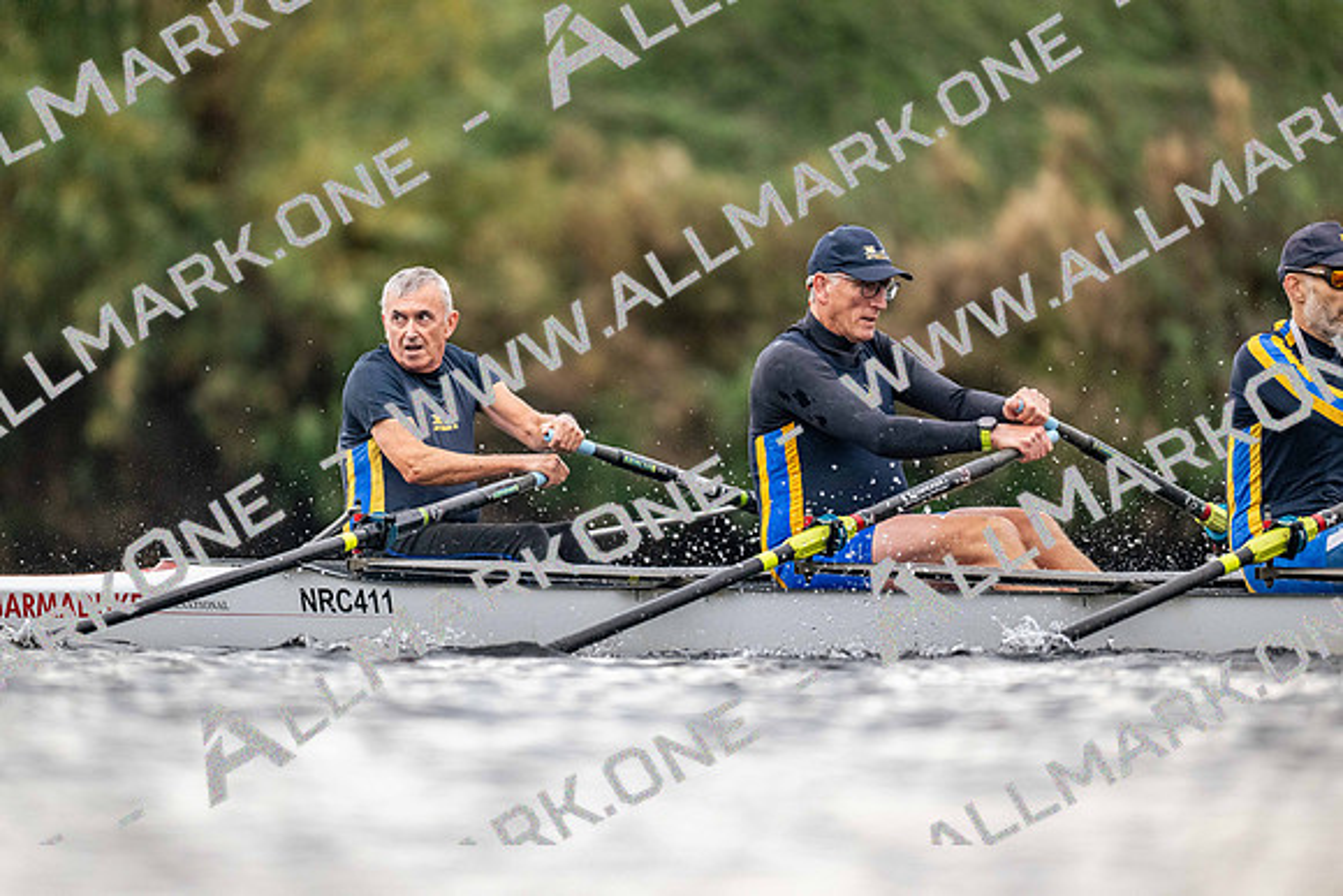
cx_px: 672
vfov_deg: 2.3
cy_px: 448
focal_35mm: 600
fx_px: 22388
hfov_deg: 3.4
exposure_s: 1/2500
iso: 2500
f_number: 4
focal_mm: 600
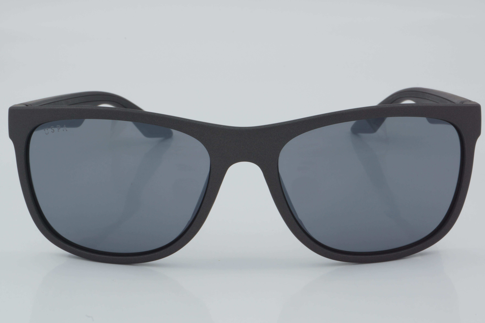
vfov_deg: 16.6
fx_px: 1111
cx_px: 242
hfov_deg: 24.6
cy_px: 162
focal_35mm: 82
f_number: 32
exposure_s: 1/4
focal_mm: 55
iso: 100
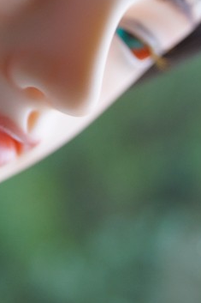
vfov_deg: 17.8
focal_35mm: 114
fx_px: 956
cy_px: 51
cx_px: 61
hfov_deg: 12.0
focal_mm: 35
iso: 640
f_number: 5
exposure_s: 1/160
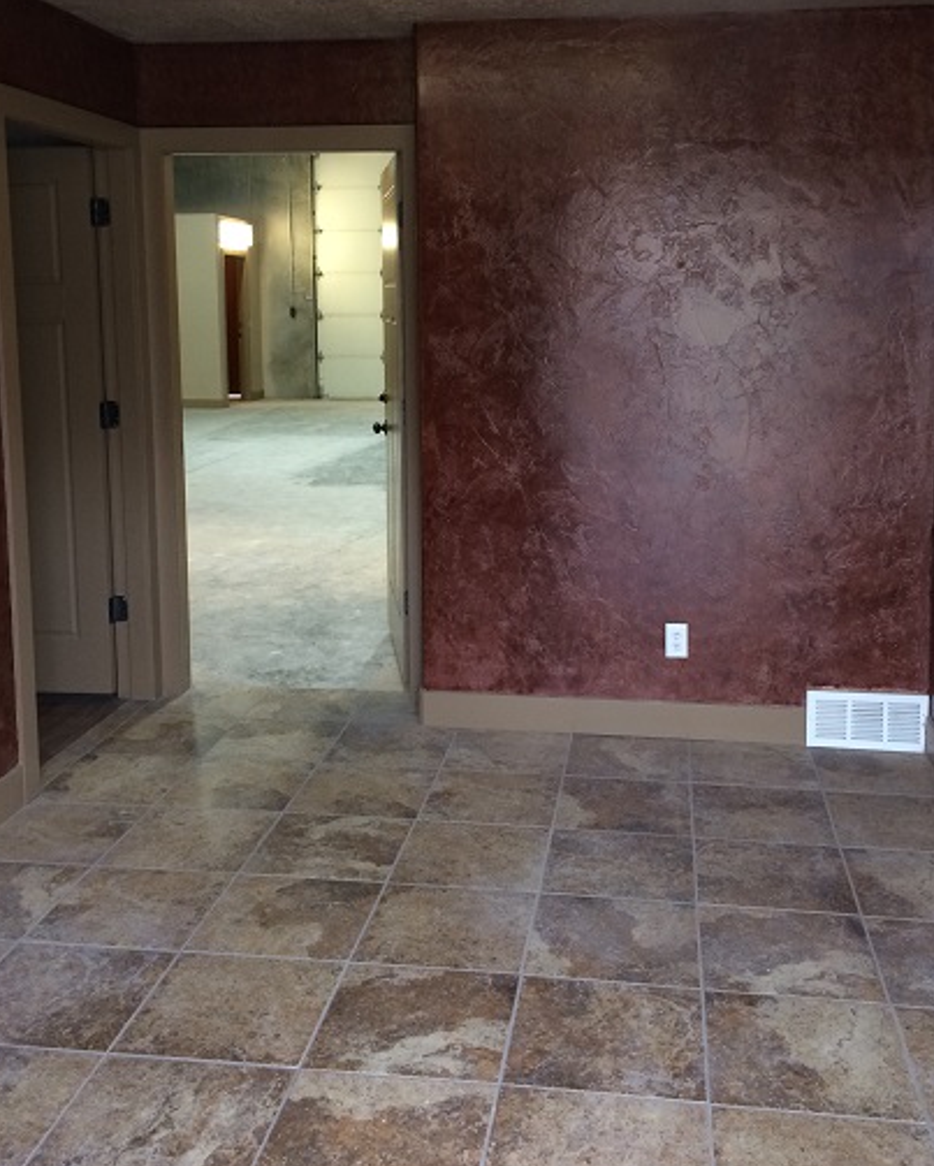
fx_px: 1243
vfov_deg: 49.9
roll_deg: +0.2
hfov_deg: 41.2
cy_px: 454
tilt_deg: -7.7
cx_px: 489
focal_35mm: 36
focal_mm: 4.15
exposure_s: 1/30
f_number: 2.2
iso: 125
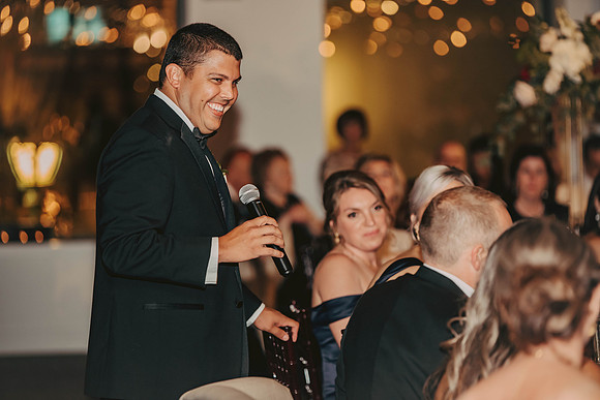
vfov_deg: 8.6
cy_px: 200
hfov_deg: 12.8
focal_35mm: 160
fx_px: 2667
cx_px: 300
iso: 500
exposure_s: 1/80
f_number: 3.2
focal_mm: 160
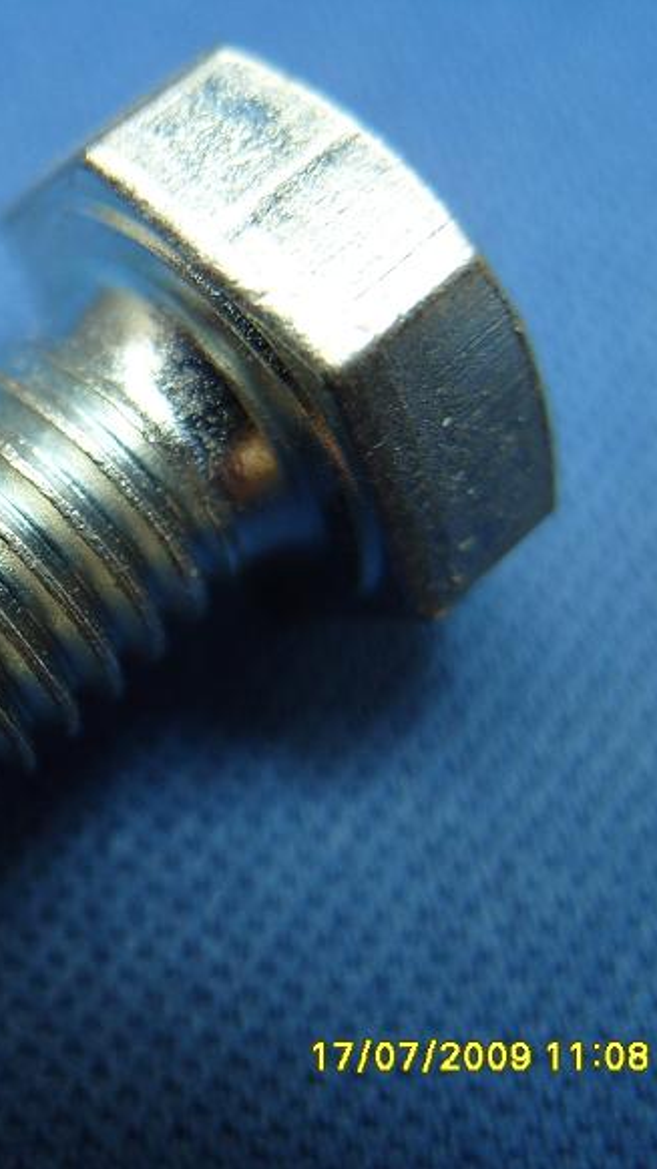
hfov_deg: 22.4
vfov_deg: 40.6
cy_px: 584
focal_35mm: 51
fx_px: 1581
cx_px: -34
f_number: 2.8
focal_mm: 7.8
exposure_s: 1/90
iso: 100
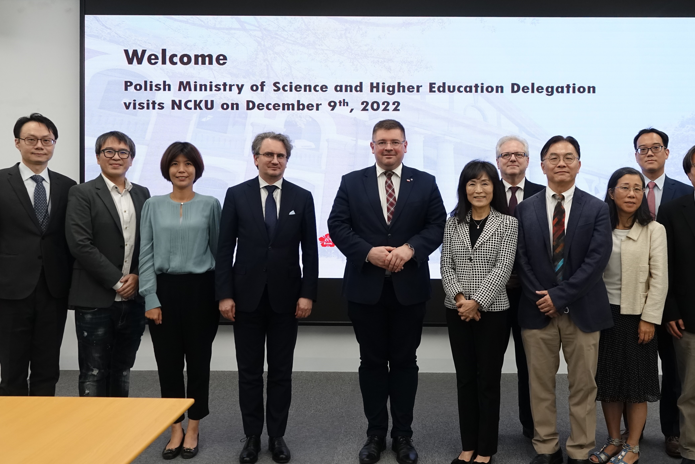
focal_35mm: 29
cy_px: 220
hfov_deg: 63.6
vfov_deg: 45.0
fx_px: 560
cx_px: 372
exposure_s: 1/250
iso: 1000
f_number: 2.5
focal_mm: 9.3
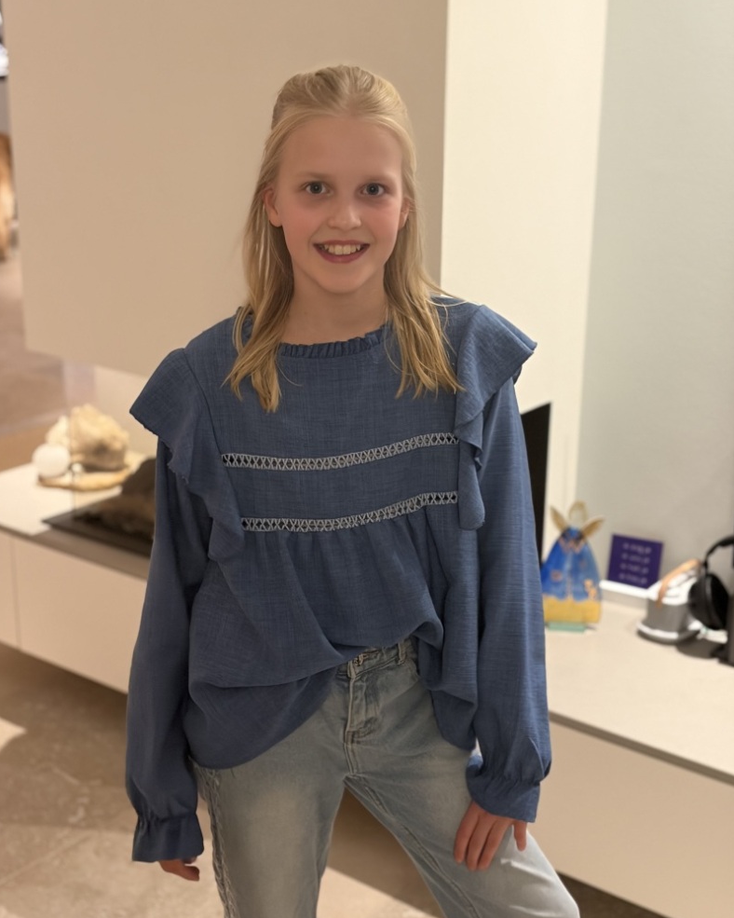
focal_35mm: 55
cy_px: 479
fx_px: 1493
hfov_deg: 27.6
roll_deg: -0.3
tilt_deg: -18.0
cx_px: 364
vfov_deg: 34.1
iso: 200
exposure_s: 1/33
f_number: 1.6
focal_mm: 5.96
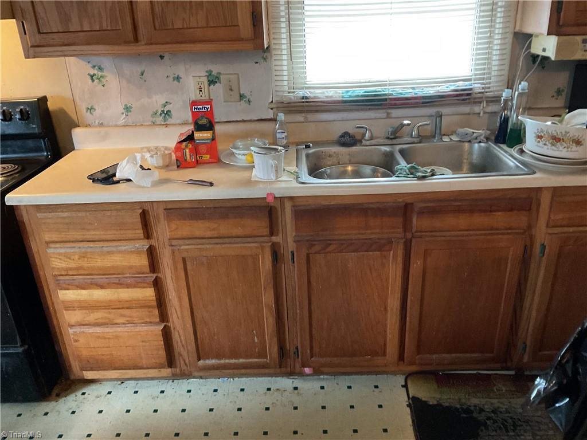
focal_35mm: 29
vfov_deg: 48.2
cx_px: 294
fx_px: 492
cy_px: 220
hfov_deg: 61.7
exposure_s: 1/30
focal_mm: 3
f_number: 1.8
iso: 400
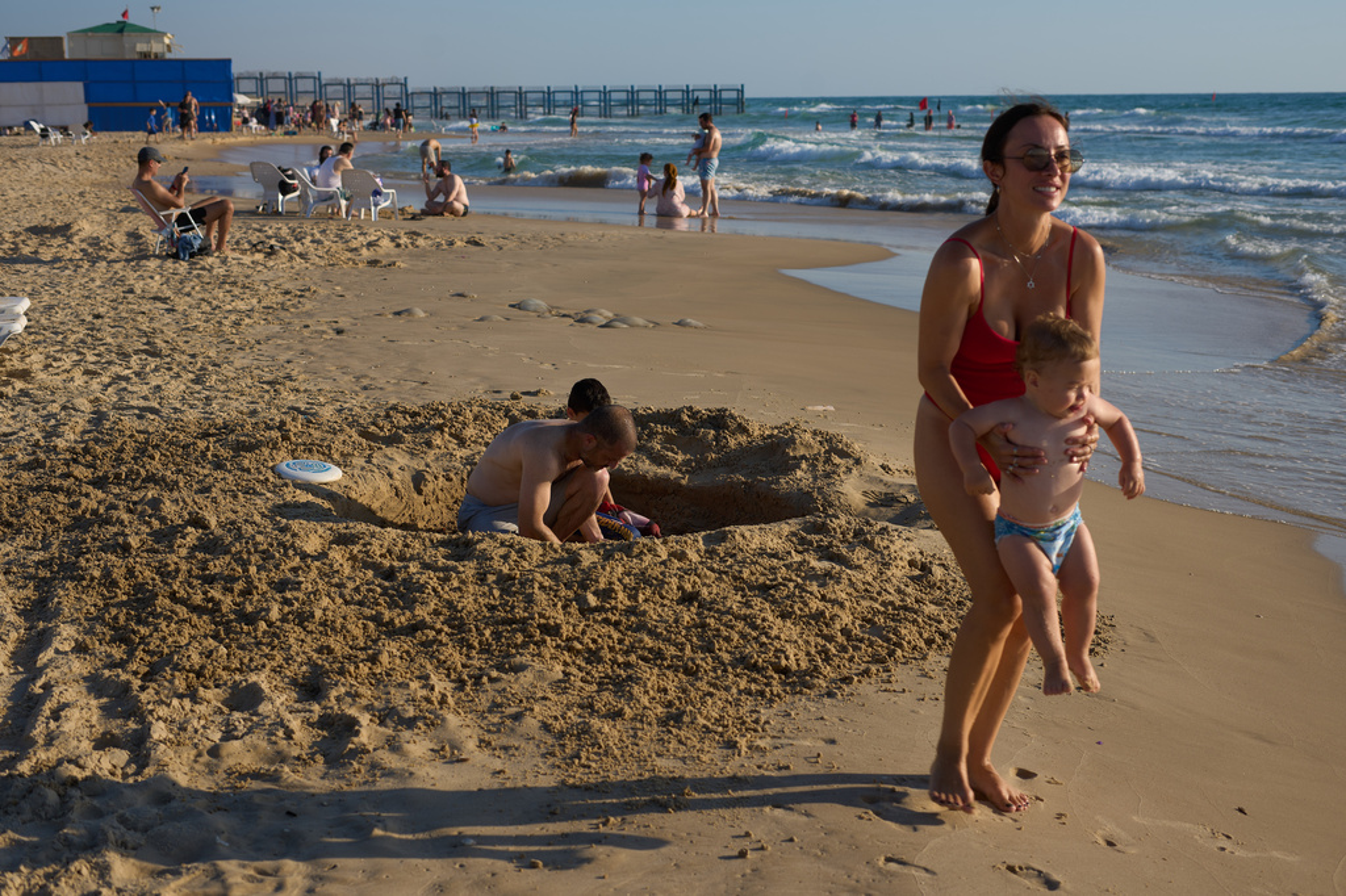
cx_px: 673
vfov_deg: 27.0
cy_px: 448
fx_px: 1869
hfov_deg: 39.6
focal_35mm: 50
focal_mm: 50
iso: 50
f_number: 5
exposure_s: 1/400
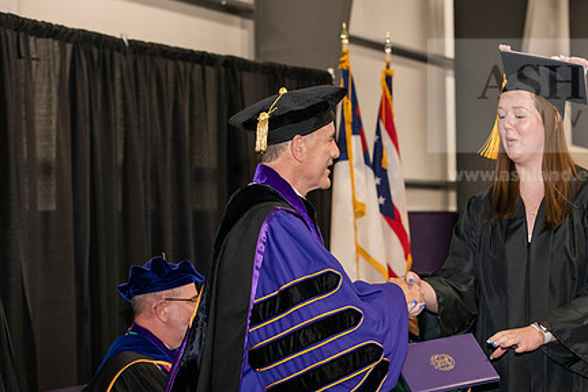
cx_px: 387
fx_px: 1535
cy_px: 203
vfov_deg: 14.6
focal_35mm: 94
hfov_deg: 21.6
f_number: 5
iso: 2500
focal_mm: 70
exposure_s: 1/200
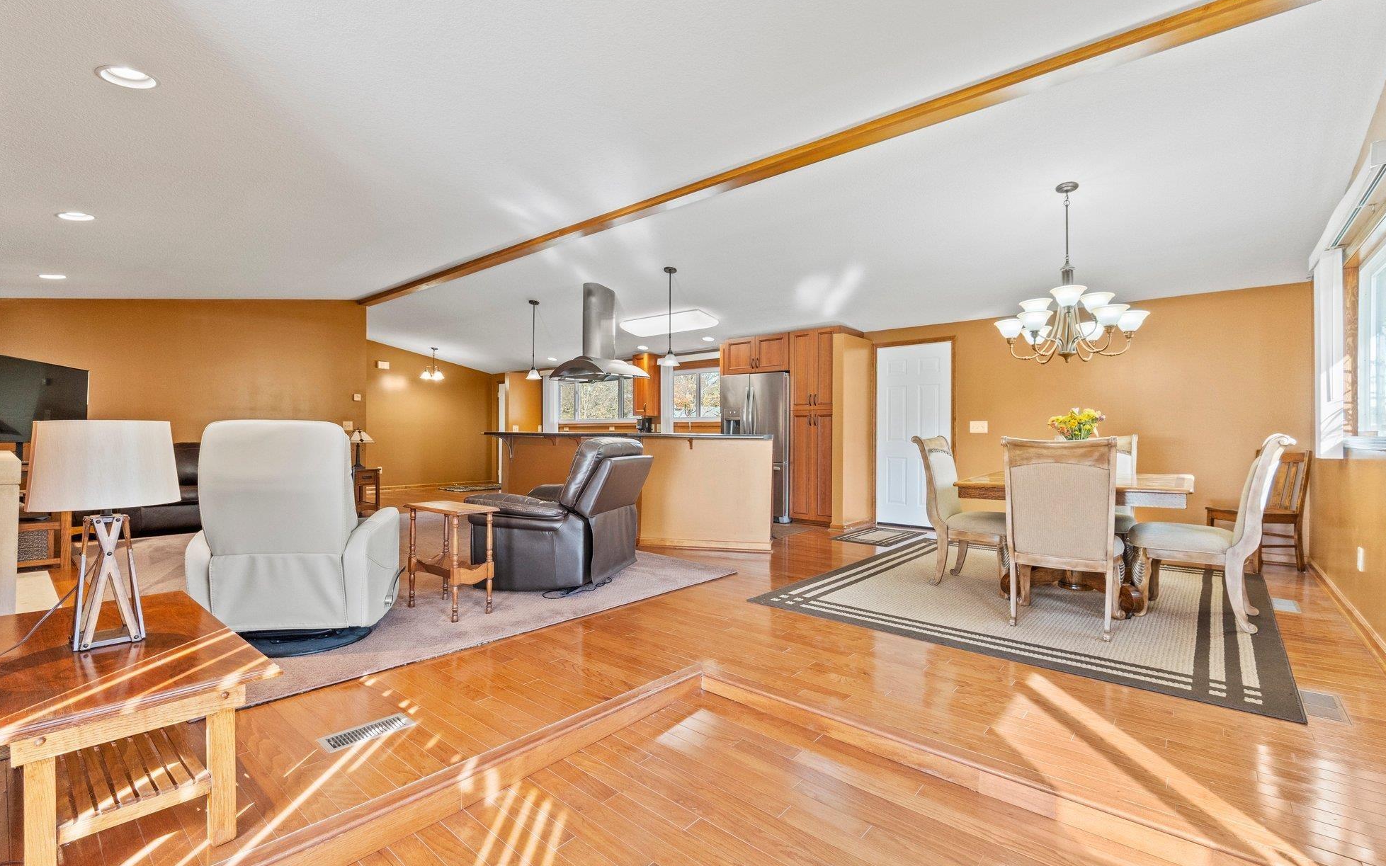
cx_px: 666
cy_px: 443
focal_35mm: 16
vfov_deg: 71.2
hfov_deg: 97.8
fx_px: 604
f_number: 4
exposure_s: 1/15
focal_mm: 10
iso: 800
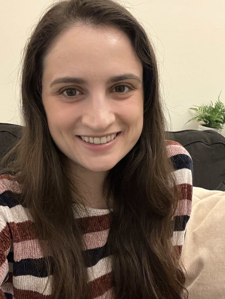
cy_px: 167
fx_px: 295
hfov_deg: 41.7
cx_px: 100
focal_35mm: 34
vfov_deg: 53.8
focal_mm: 2.71
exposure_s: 1/20
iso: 640
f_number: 2.2
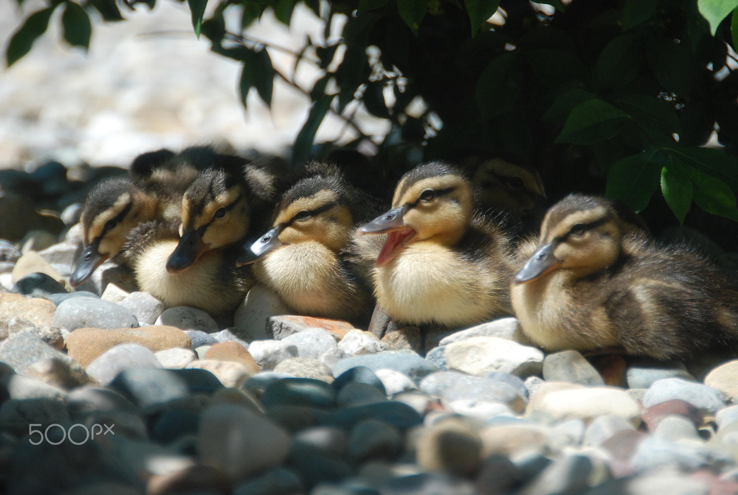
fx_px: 6163
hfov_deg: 6.9
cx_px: 369
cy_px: 248
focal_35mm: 300
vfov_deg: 4.6
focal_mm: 200
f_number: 5.6
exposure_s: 1/320
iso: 200
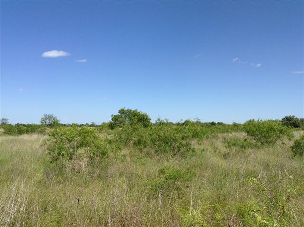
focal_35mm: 33
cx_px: 152
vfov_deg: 42.8
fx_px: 289
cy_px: 114
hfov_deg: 55.5
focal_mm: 3.3
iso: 25
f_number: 2.4
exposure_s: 1/1524
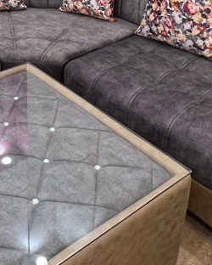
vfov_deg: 33.5
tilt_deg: -20.1
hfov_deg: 28.5
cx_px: 41
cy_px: 14
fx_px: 407
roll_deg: -1.5
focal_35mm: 52
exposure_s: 1/50
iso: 125
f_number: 1.8
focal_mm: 1.57
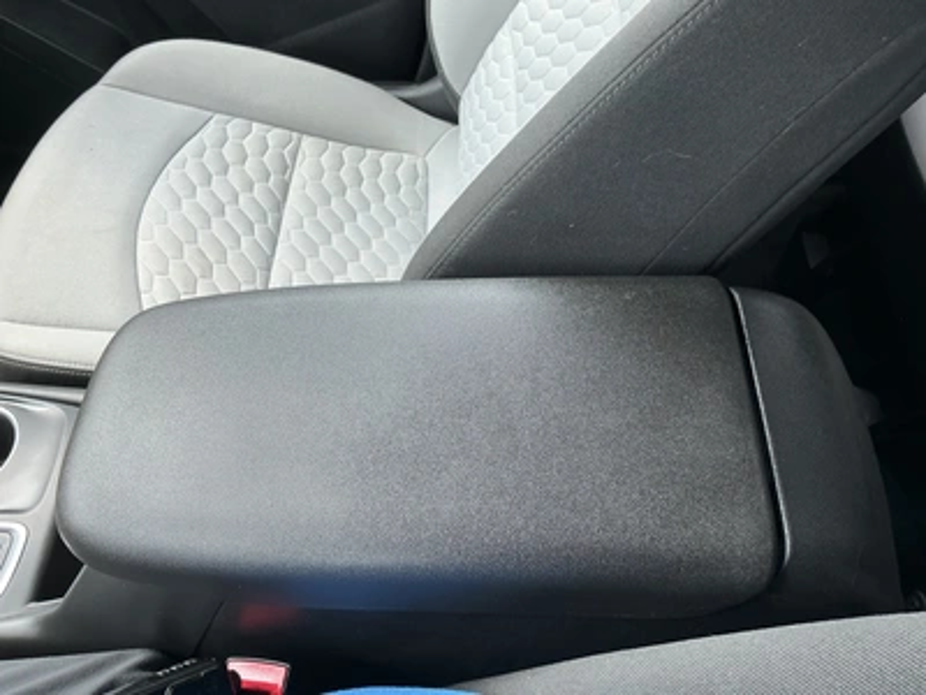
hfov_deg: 63.4
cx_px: 463
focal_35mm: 28
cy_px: 348
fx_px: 749
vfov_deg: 49.7
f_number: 1.8
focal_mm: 3
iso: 25
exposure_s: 1/122
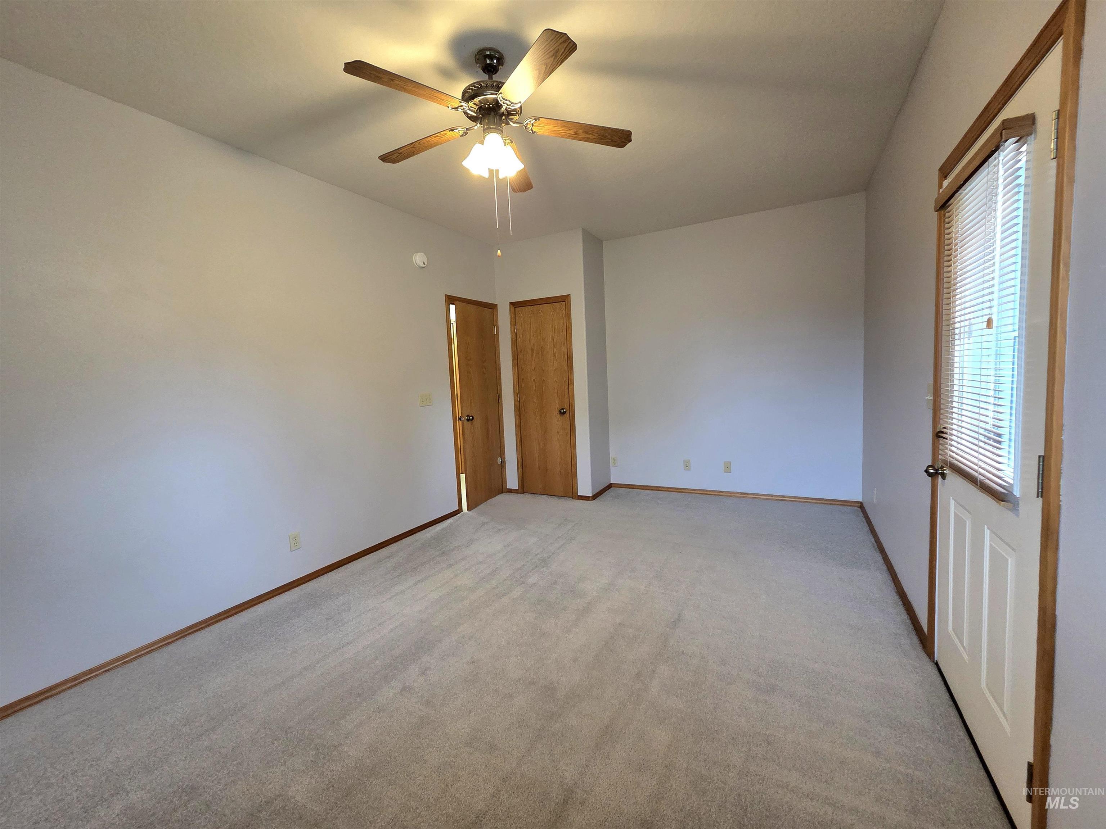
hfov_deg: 106.2
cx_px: 553
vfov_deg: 89.9
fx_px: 415
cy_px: 414
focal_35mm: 13
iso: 500
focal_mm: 2.2
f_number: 2.2
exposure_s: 1/60.2
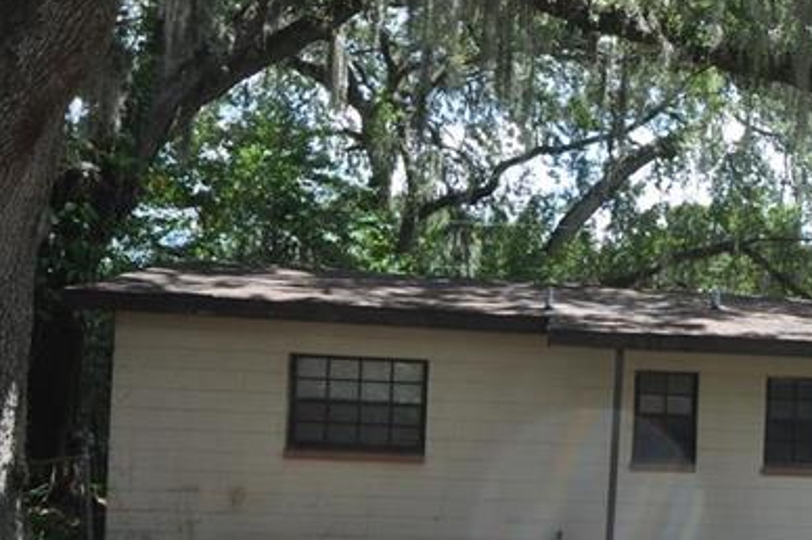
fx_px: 1337
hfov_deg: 30.6
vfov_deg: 22.5
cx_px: 869
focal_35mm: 59
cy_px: 430
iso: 200
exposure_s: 1/160
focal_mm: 15
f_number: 6.3
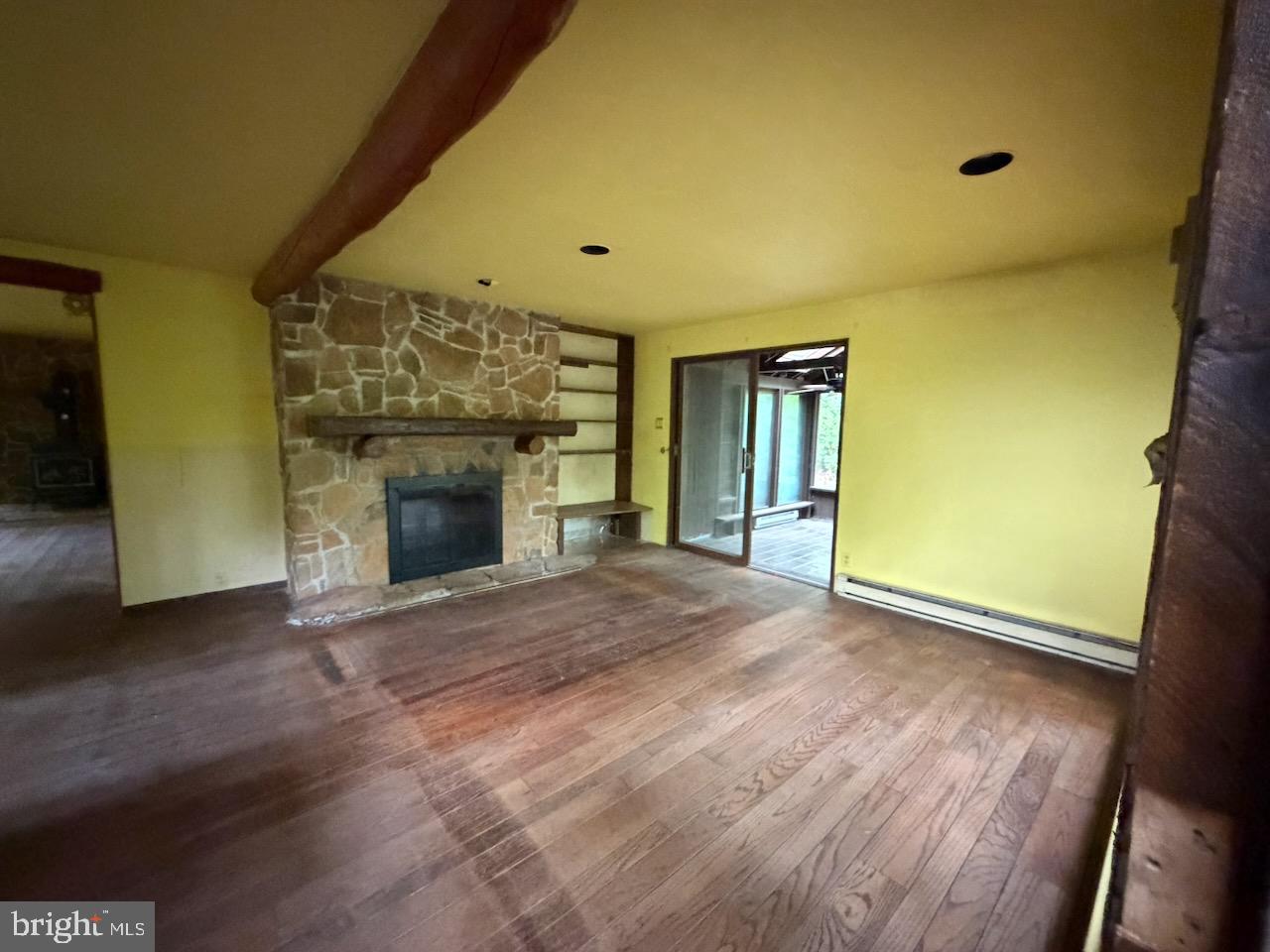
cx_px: 635
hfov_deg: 102.1
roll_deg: -1.4
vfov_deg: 85.7
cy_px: 476
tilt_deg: -7.7
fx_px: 514
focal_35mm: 14
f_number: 2.2
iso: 1600
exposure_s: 1/40
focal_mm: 2.22
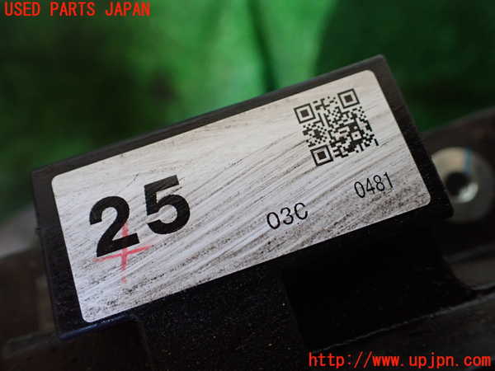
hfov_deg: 60.0
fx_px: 429
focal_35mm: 30
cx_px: 248
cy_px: 186
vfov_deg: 46.8
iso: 640
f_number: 2.3
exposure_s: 1/125
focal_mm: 5.4
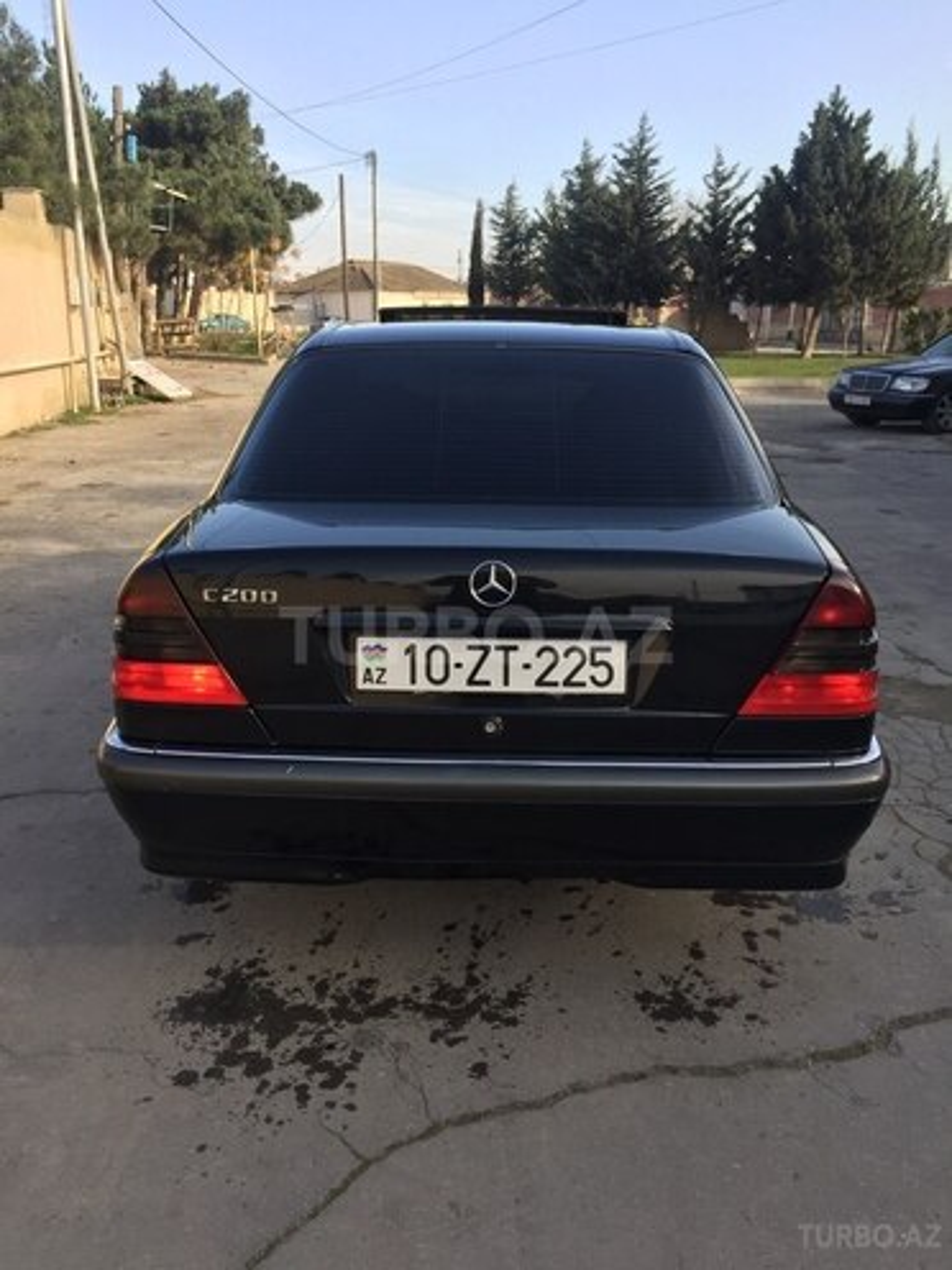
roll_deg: -0.9
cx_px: 476
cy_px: 635
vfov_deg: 61.7
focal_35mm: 29
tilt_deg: -12.7
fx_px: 1063
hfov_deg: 48.2
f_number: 2.2
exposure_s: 1/557
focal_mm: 4.15
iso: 32
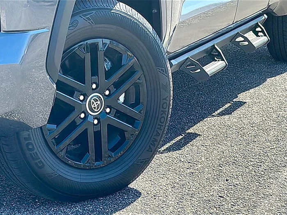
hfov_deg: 19.6
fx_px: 829
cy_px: 108
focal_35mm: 100
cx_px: 144
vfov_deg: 14.8
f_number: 1.78
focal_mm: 6.86
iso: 100
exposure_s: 1/2674
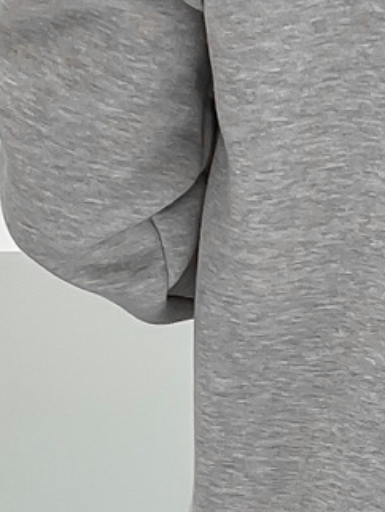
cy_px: 598
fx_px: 2133
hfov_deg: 10.1
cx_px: 536
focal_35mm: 144
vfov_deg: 13.4
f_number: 1.8
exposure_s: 1/100
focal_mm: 3
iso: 25
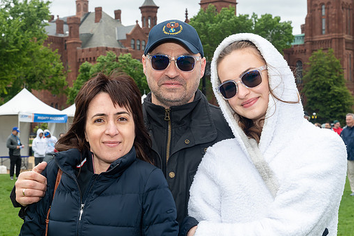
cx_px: 138
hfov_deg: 25.3
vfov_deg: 17.0
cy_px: 125
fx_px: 786
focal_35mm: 80
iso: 250
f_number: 7.1
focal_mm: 35
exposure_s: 1/250
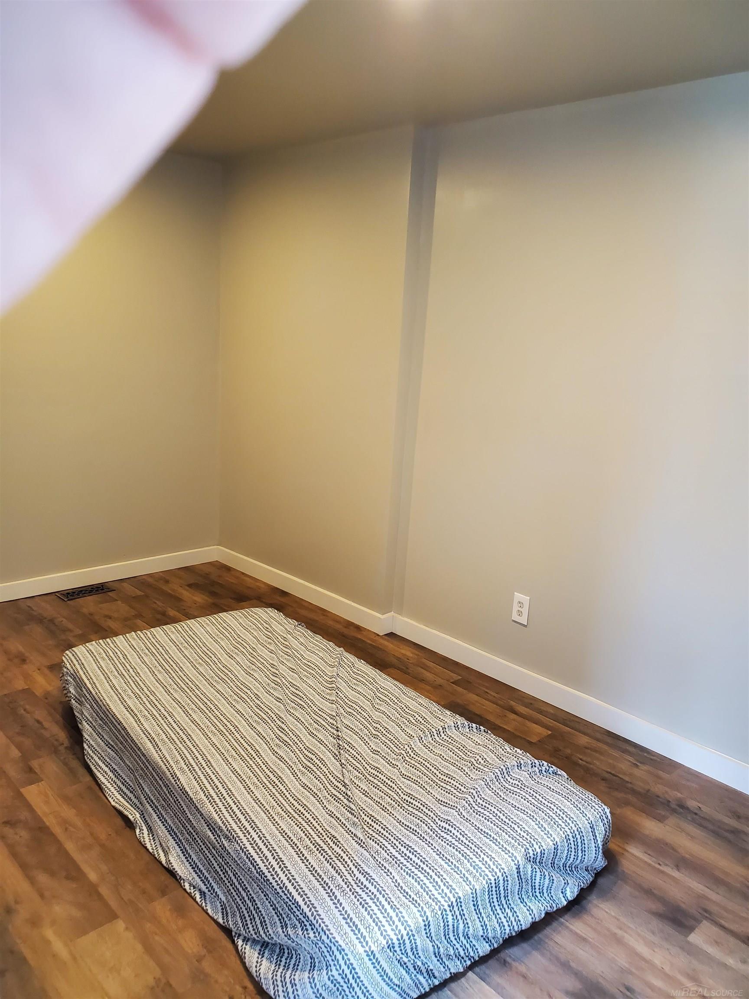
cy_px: 500
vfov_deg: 67.3
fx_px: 750
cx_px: 374
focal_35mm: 26
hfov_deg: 53.1
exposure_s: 1/40
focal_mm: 4.3
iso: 250
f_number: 2.4
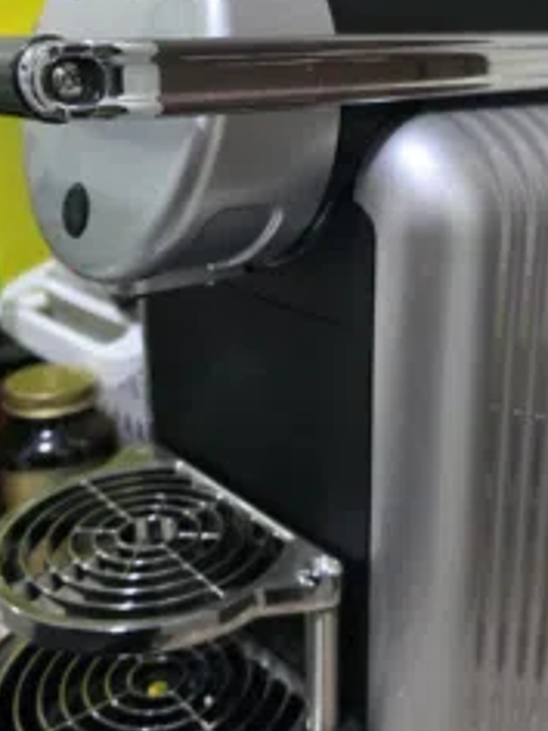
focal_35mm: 39
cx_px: 334
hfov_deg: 36.7
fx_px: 823
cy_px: 313
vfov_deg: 47.7
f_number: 1.7
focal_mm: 6.3
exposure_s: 1/100
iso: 2000
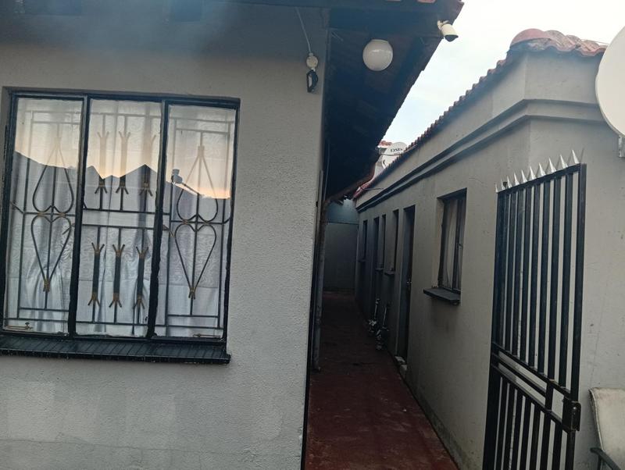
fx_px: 470
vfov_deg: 53.2
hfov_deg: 67.2
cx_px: 312
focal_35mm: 26
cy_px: 235
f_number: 1.8
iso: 186
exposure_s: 1/50
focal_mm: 3.96
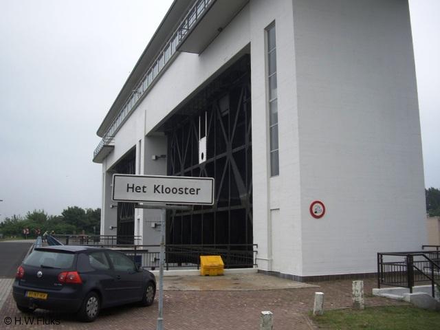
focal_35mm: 38
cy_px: 165
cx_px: 220
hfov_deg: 49.0
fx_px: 483
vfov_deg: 37.7
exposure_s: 1/640
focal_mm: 7.9
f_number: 2.8
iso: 64
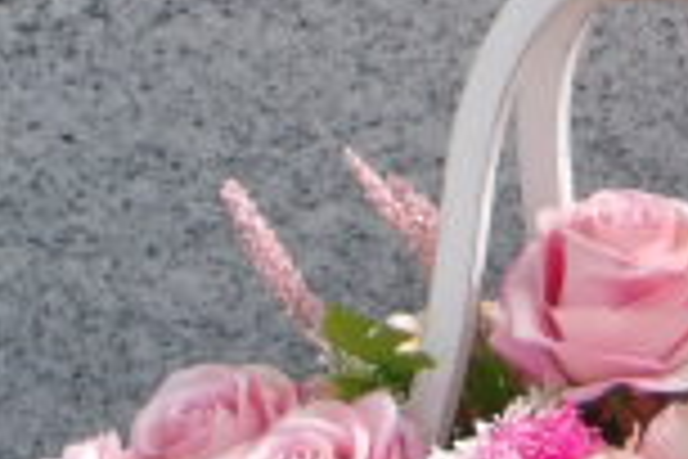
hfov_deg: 5.4
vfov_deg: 3.6
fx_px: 7223
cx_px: 854
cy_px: -130
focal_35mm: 378
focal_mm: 15.6
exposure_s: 1/306
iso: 100
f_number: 5.6
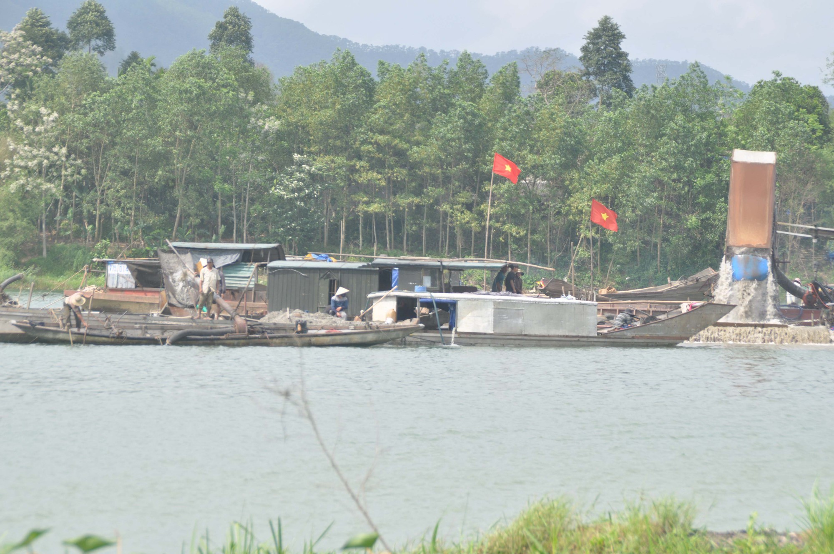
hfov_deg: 11.0
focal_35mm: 188
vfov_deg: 7.3
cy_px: 277
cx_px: 417
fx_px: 4338
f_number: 10
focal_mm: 125
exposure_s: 1/200
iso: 200
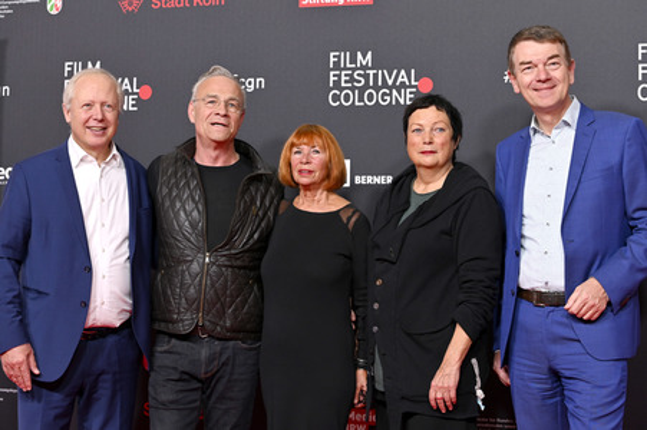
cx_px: 324
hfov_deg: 28.9
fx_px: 1257
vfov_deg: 19.4
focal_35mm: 70
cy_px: 215
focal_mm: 70
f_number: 5
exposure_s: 1/200
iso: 1000
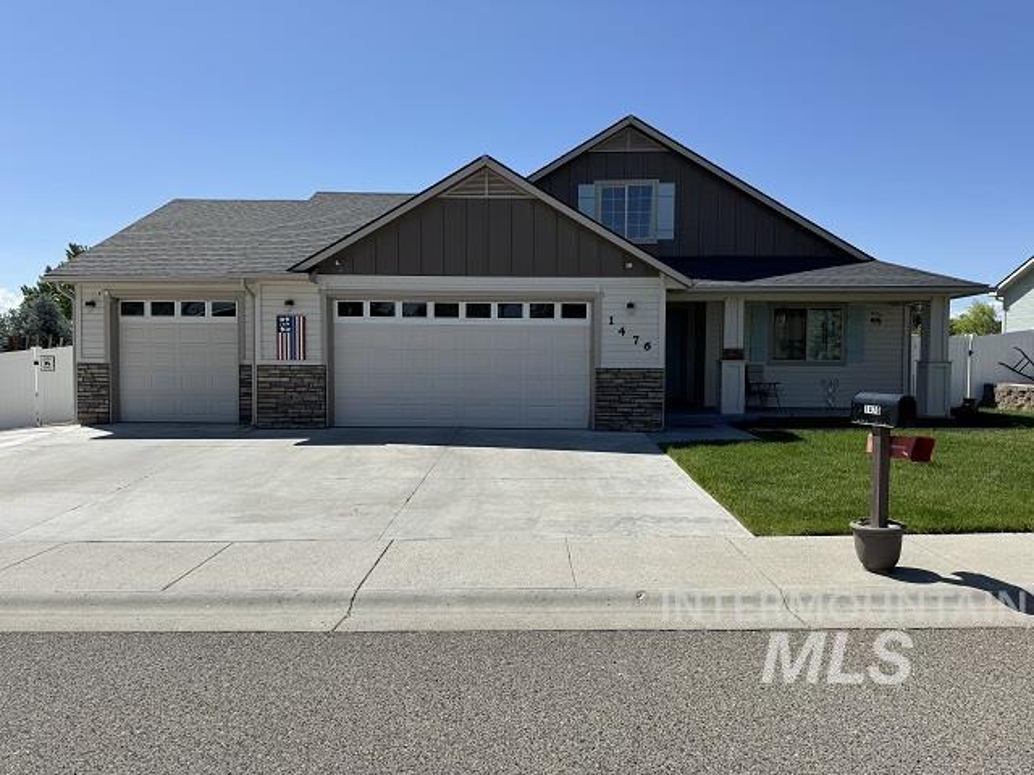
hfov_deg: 71.6
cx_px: 517
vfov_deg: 56.8
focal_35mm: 24
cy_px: 388
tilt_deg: -1.3
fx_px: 717
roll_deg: +1.1
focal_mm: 6.76
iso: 80
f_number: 1.78
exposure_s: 1/6410
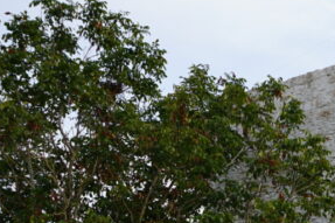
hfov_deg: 21.9
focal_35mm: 88
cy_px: 287
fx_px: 818
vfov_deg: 14.9
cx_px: 365
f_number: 4.5
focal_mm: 28
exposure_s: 1/60
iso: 100
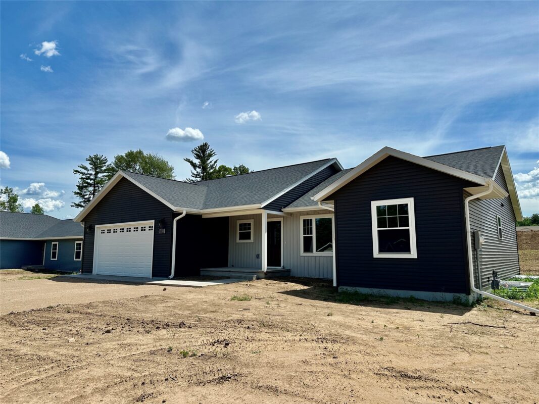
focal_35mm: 24
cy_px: 202
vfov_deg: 56.8
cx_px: 270
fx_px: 374
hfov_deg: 71.6
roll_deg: -0.7
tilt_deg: +8.1
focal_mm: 6.86
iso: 80
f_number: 1.78
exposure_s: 1/8197
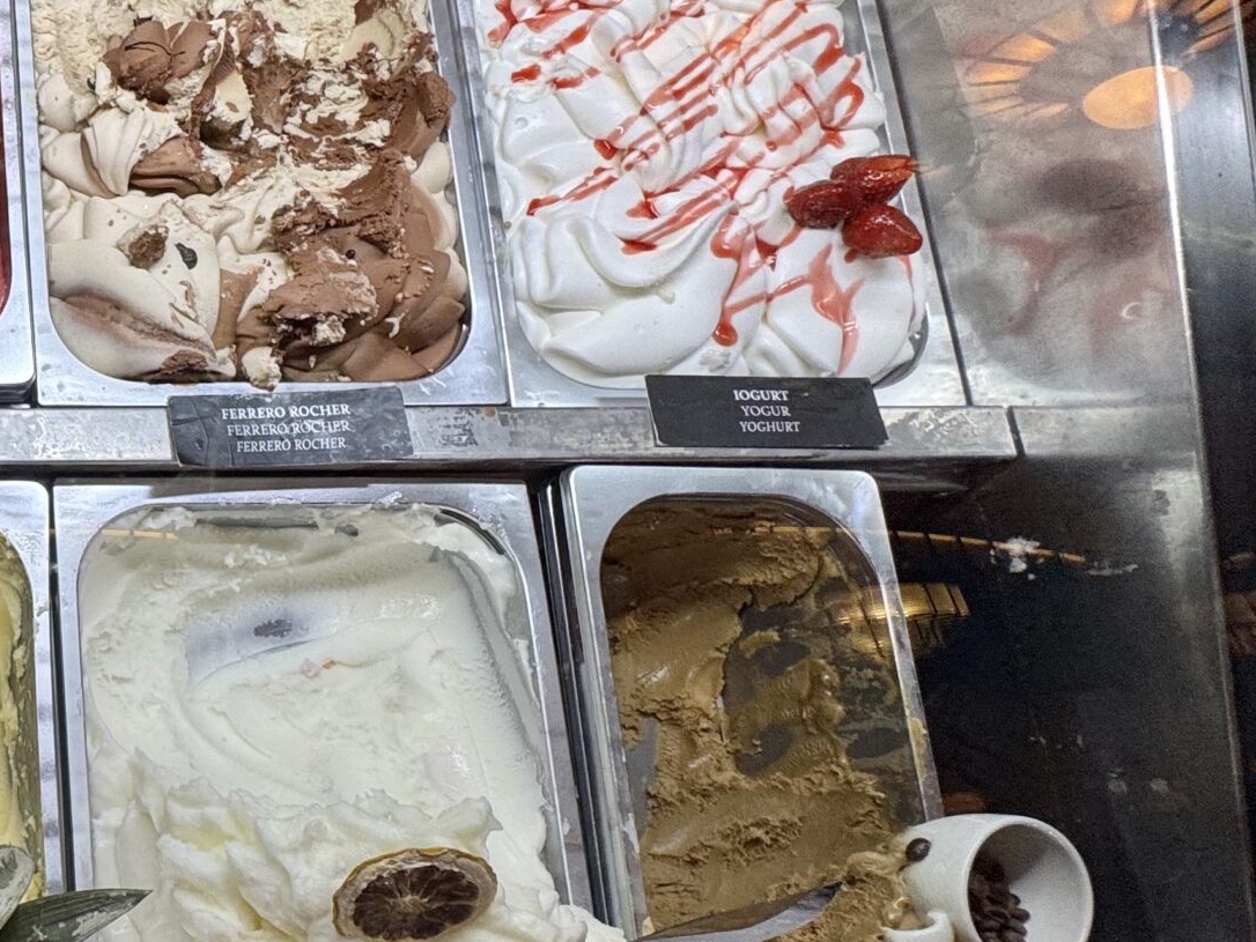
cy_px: 562
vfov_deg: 42.8
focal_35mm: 33
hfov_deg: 40.9
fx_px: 1198
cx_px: -208
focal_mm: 2.22
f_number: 2.2
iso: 80
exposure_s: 1/81
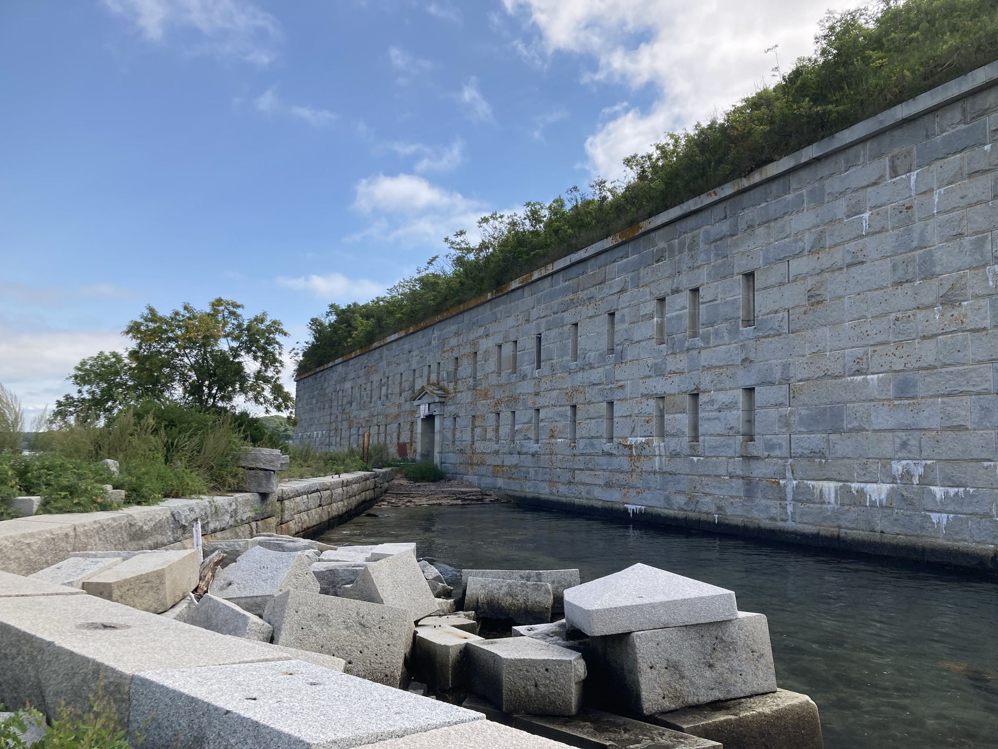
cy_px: 374
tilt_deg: +6.0
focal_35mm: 28
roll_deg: -0.1
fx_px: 807
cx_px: 499
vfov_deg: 49.7
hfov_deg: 63.4
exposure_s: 1/2024
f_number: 1.8
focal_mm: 3.99
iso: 20
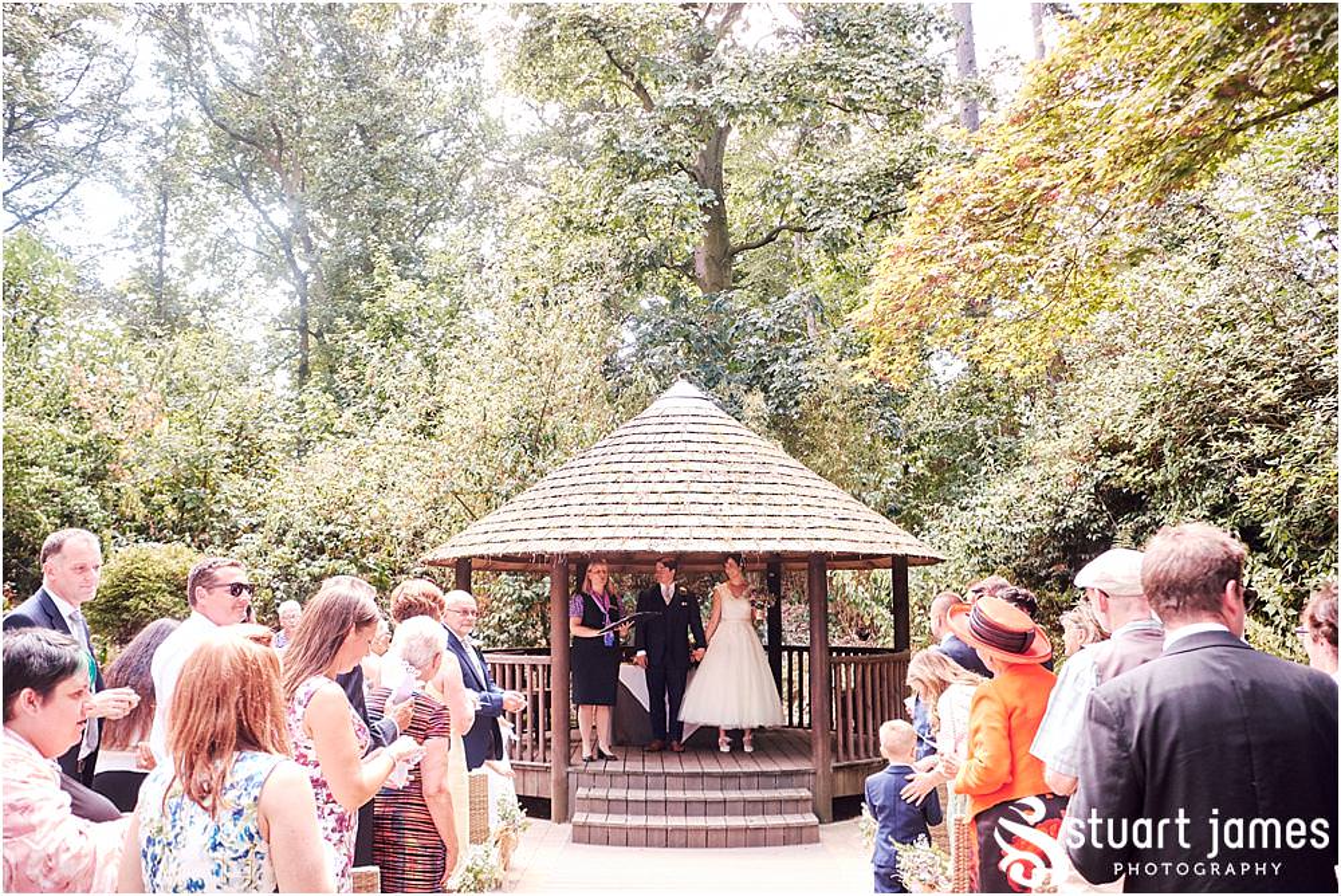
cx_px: 670
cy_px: 448
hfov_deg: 54.4
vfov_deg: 37.9
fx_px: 1304
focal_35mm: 35
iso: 2000
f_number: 3.2
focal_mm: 23
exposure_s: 1/500
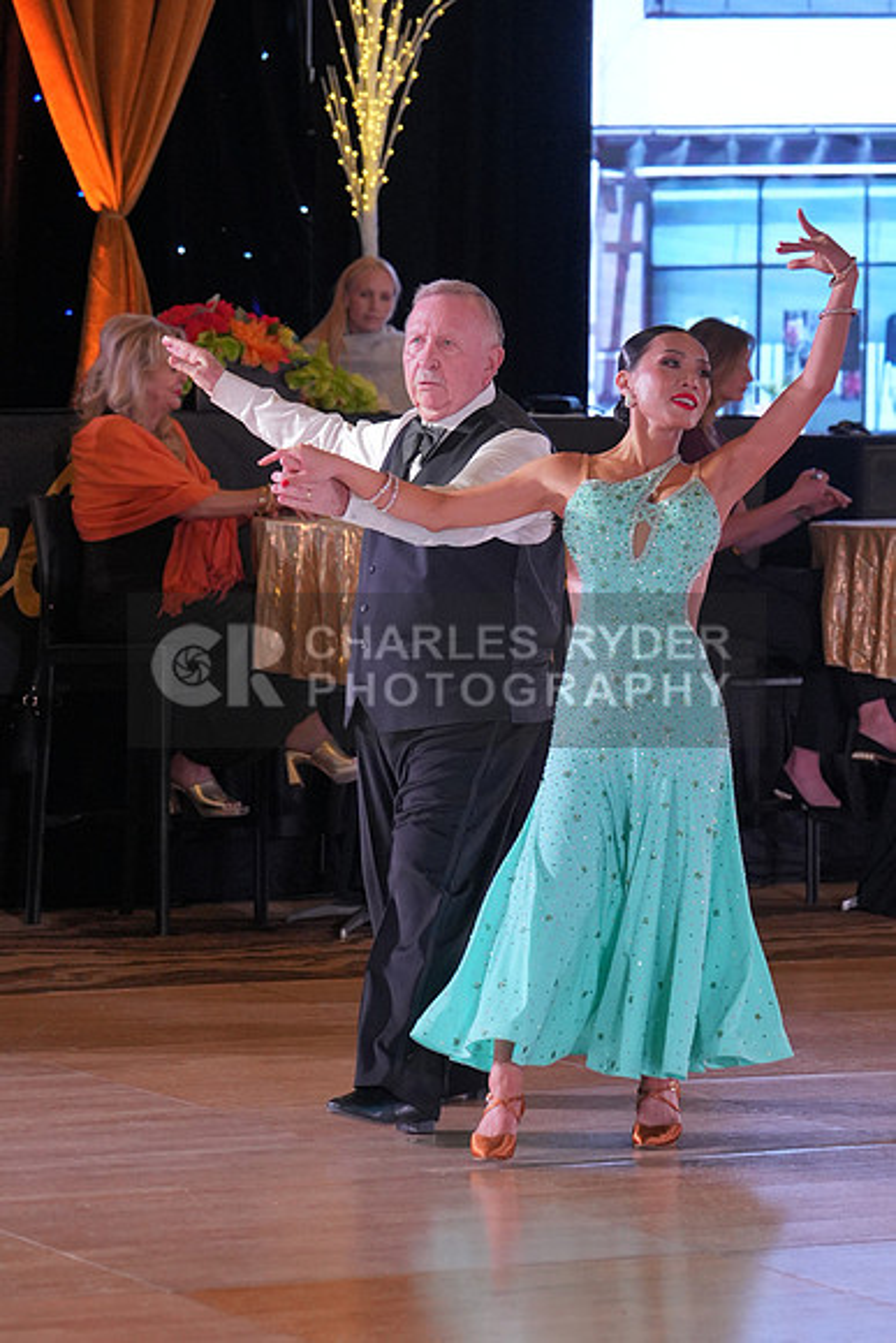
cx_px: 448
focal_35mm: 144
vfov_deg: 14.2
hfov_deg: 9.5
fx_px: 5372
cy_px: 672
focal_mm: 96
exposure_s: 1/400
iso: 1600
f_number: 4
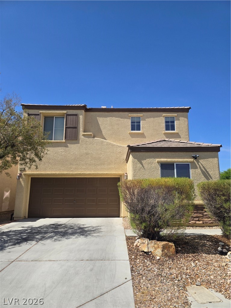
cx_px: 116
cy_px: 154
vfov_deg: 73.9
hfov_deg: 58.9
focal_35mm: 23
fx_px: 205
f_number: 1.7
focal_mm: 6.3
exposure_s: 1/2000
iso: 25
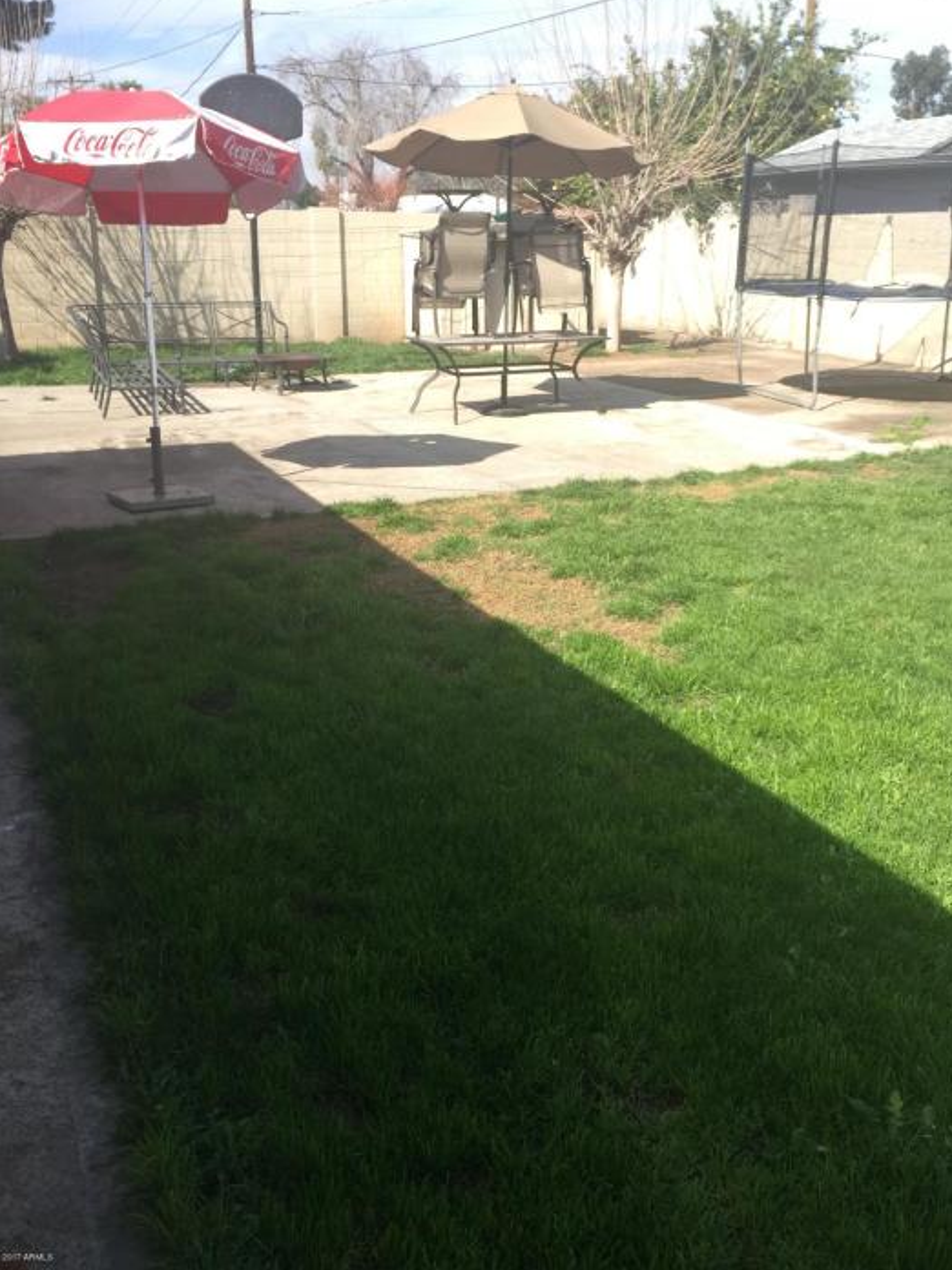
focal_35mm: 32
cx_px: 523
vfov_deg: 56.8
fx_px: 1173
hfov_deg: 44.1
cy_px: 600
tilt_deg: -15.7
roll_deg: -1.4
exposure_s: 1/842
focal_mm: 4.15
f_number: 2.2
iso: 32
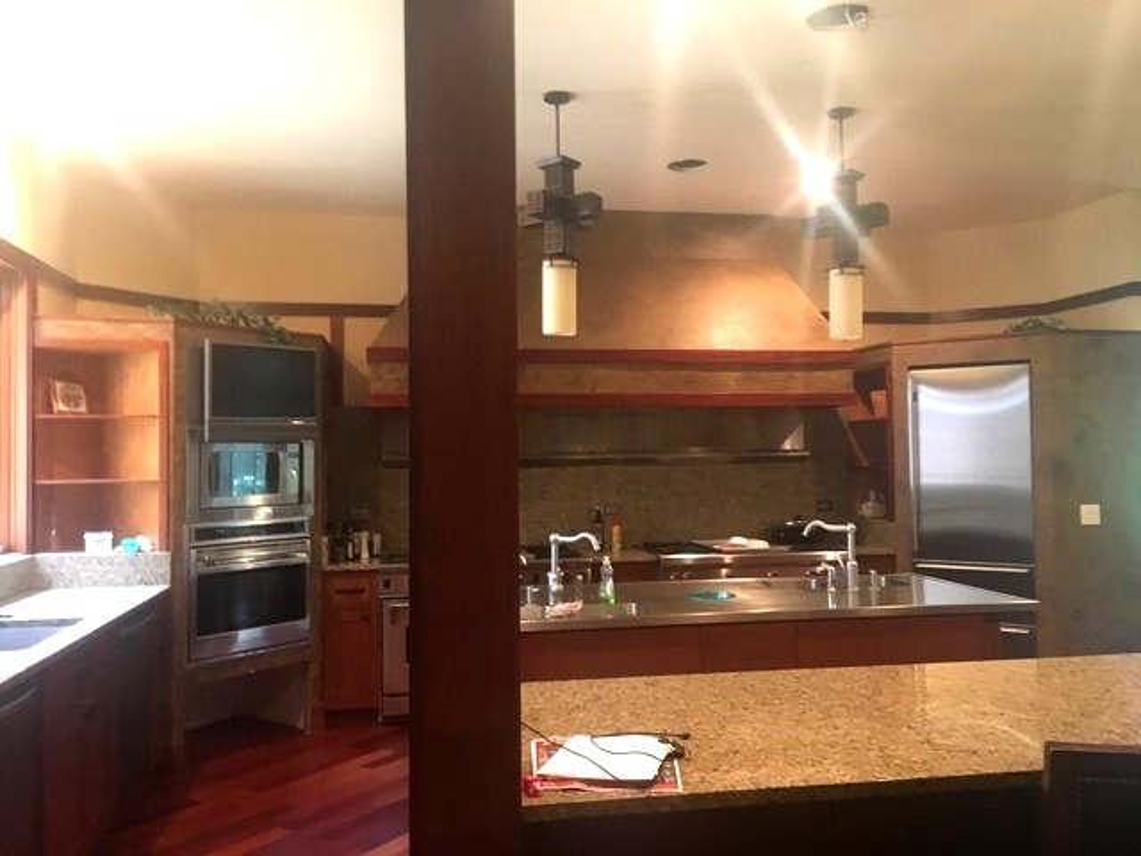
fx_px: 956
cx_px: 570
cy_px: 428
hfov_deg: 61.7
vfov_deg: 48.2
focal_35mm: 29
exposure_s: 1/15
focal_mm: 4.15
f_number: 2.2
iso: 250
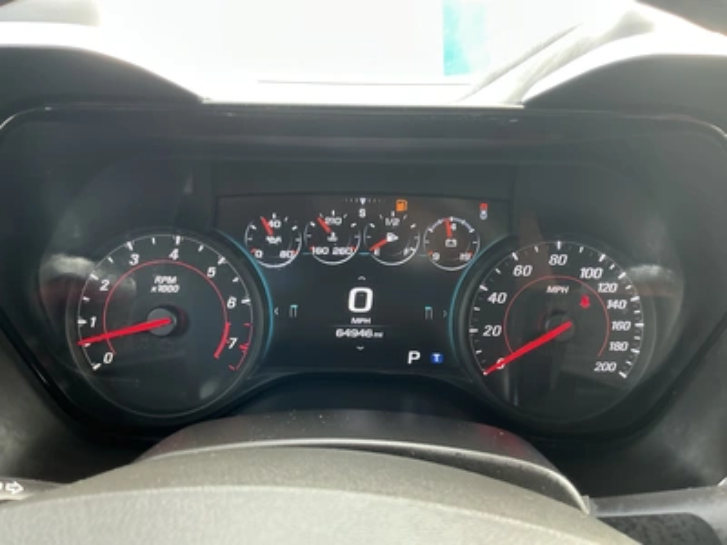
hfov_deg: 63.4
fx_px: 588
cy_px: 272
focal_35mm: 28
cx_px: 364
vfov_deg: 49.7
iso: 64
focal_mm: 3
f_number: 1.8
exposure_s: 1/99
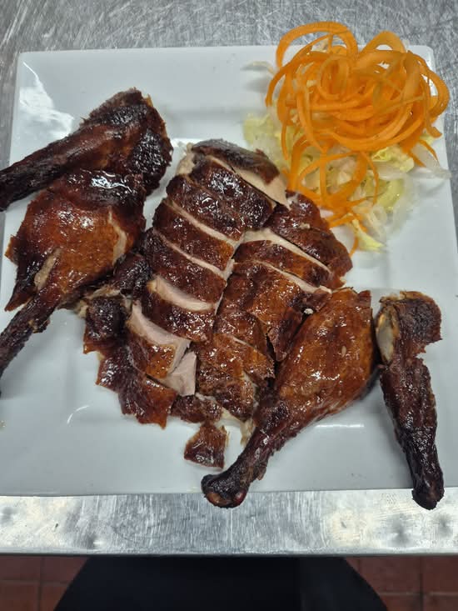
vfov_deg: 73.9
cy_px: 306
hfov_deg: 58.9
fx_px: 406
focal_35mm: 23
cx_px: 229
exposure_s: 1/100
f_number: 1.8
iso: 80
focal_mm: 5.4
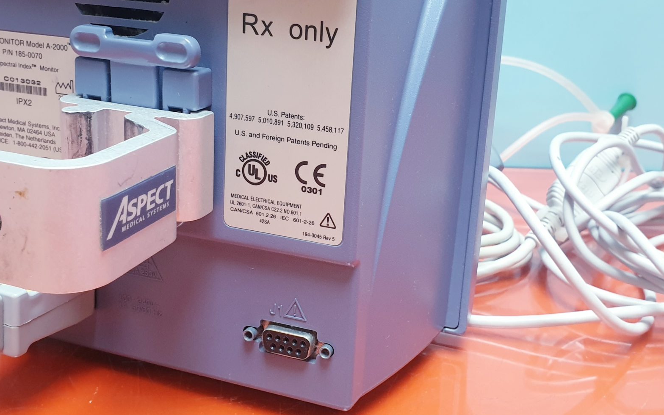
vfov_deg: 28.5
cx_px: 349
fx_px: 814
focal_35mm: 45
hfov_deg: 44.3
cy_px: 156
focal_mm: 4.3
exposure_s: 1/50
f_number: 2.4
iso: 200
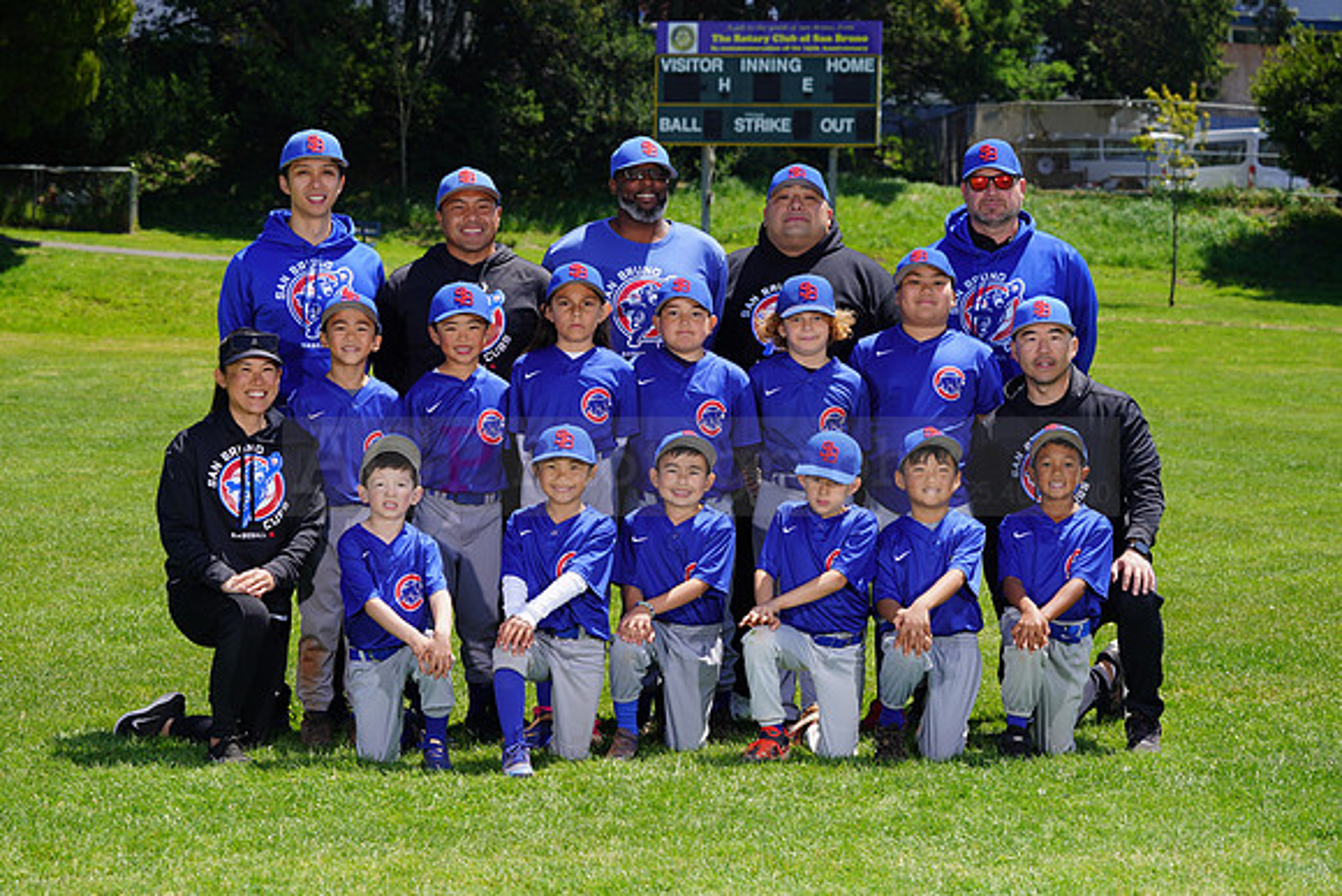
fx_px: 3728
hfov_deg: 20.4
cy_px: 448
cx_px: 671
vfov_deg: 13.7
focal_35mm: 100
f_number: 8
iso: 100
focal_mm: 100
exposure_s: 1/250
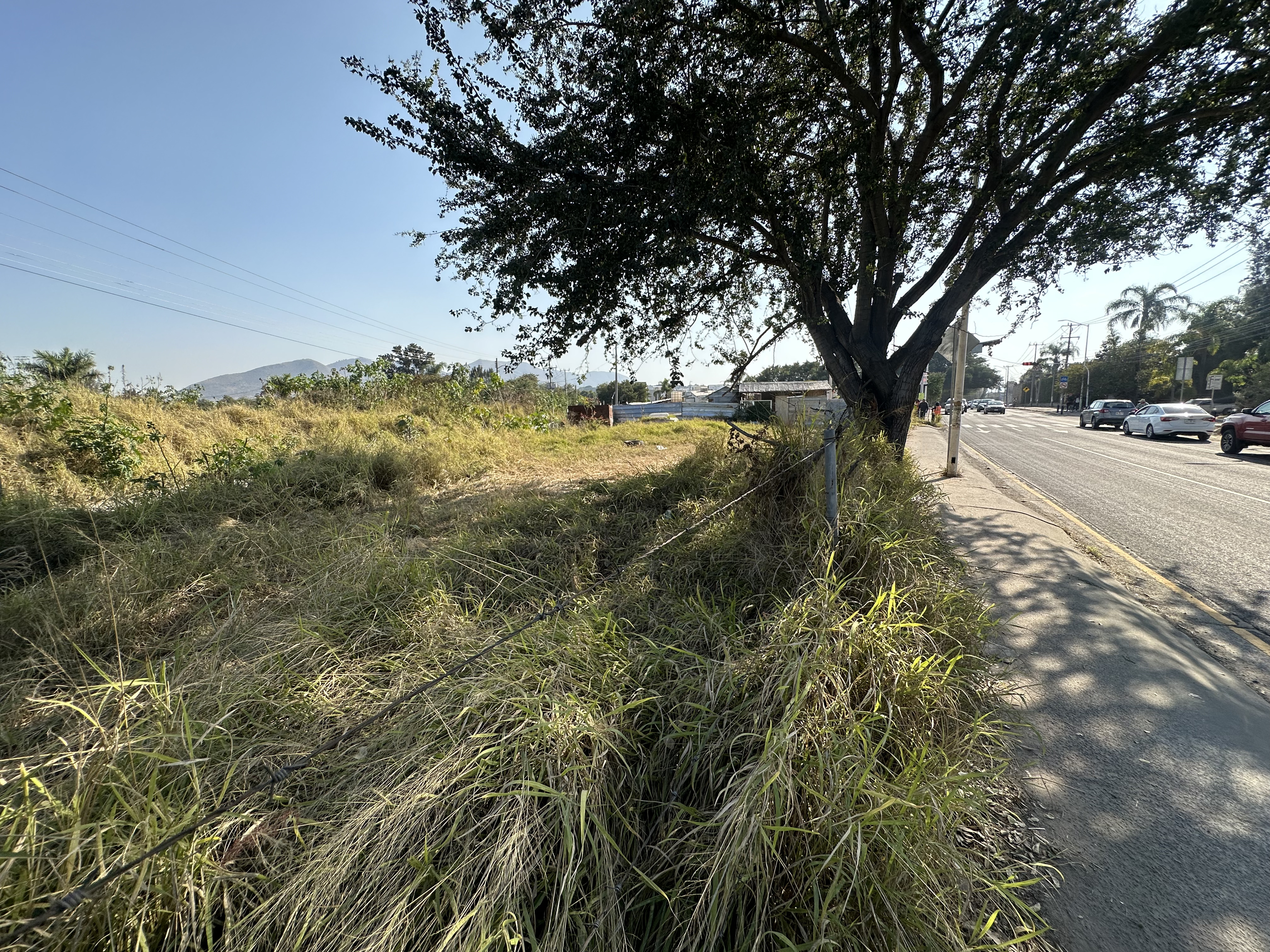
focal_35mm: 14
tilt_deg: -7.6
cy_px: 476
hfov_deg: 102.1
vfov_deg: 85.7
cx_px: 635
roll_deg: +0.7
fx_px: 514
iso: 40
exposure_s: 1/1072
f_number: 2.2
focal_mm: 2.22
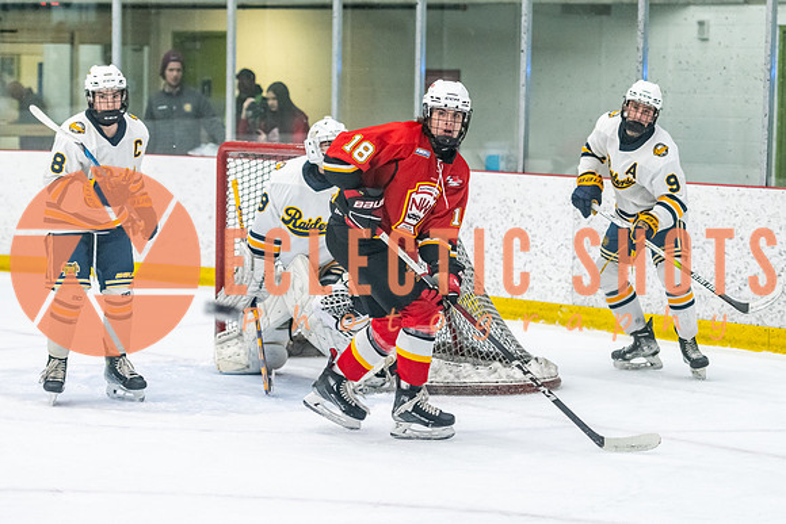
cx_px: 513
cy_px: 291
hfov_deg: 15.4
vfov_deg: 10.3
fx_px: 2901
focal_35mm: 133
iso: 3200
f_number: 2.8
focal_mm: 95
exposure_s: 1/800
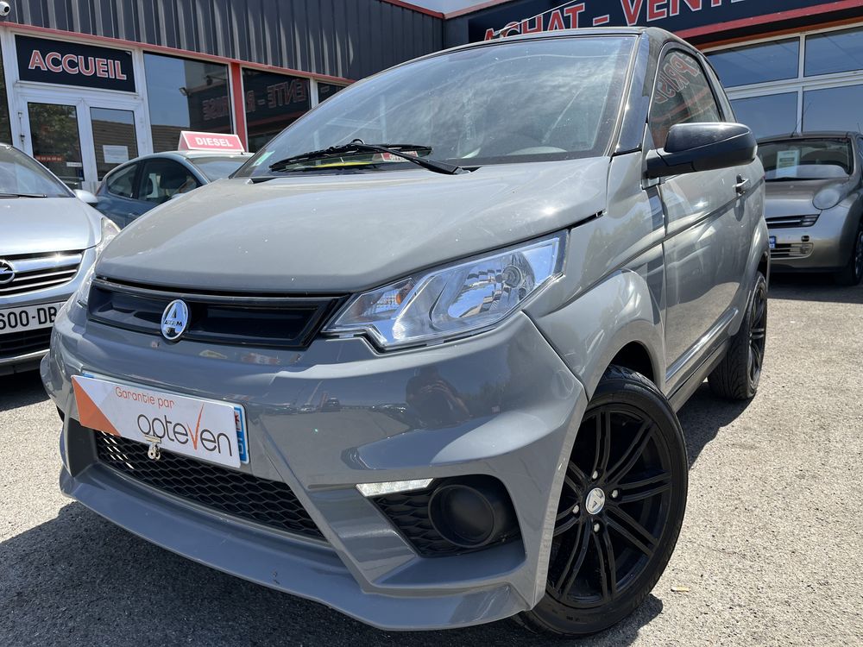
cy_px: 324
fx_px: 648
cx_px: 432
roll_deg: +1.5
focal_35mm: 26
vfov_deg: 53.1
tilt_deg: -9.1
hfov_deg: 67.3
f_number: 1.6
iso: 50
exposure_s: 1/1890
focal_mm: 5.1
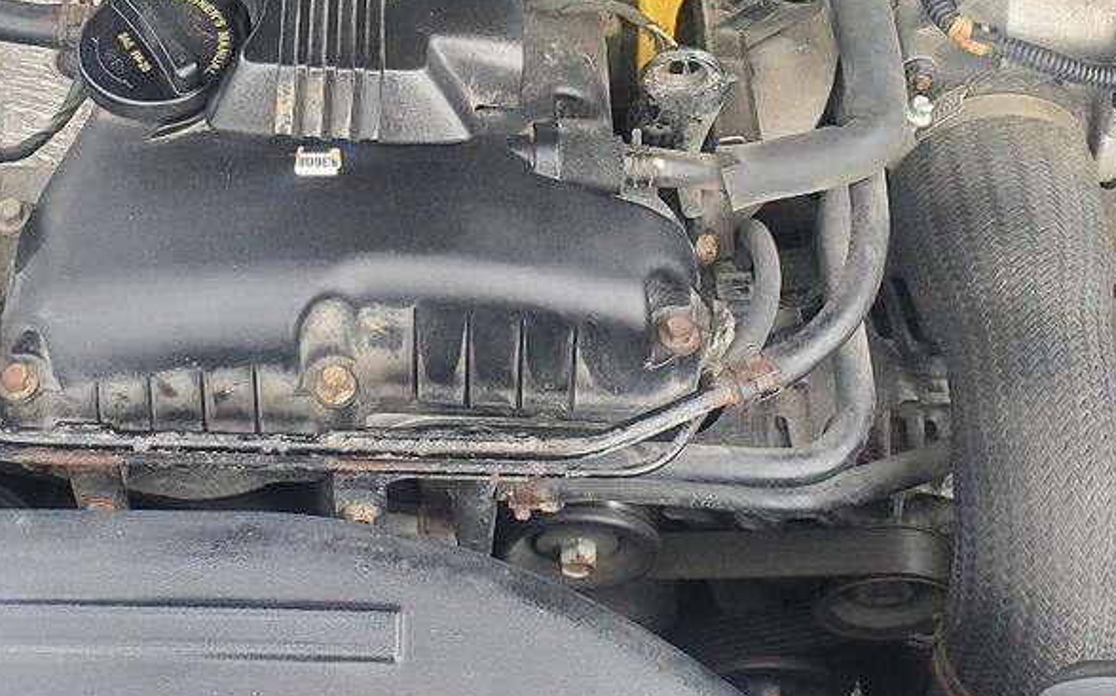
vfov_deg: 20.9
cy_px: 8
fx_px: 1824
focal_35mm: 60
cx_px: 355
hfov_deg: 33.7
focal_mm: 4.3
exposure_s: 1/60.2
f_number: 2.4
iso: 200
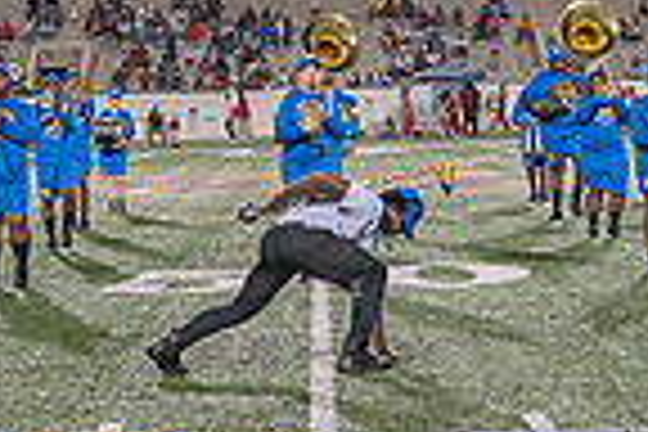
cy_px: 171
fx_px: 2034
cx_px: 270
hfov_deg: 18.1
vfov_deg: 12.1
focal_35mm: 113
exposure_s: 1/200
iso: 2000
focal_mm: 28
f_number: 4
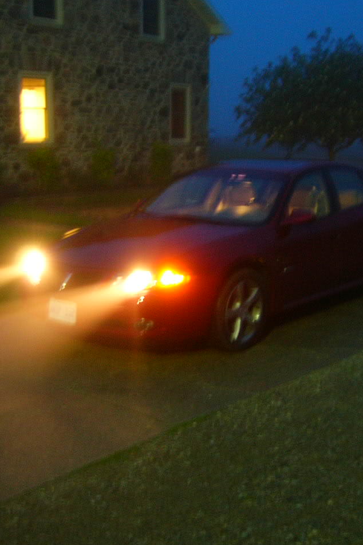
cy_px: 271
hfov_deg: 27.4
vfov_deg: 40.3
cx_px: 229
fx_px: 741
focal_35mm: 49
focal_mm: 5.8
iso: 100
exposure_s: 4
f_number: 2.8
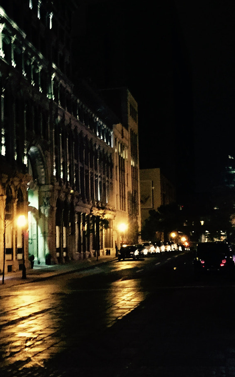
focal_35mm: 54
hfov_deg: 23.6
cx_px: 44
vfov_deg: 37.5
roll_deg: +1.4
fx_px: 554
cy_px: 214
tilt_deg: +5.7
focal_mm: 4.15
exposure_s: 1/15
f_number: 2.2
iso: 800
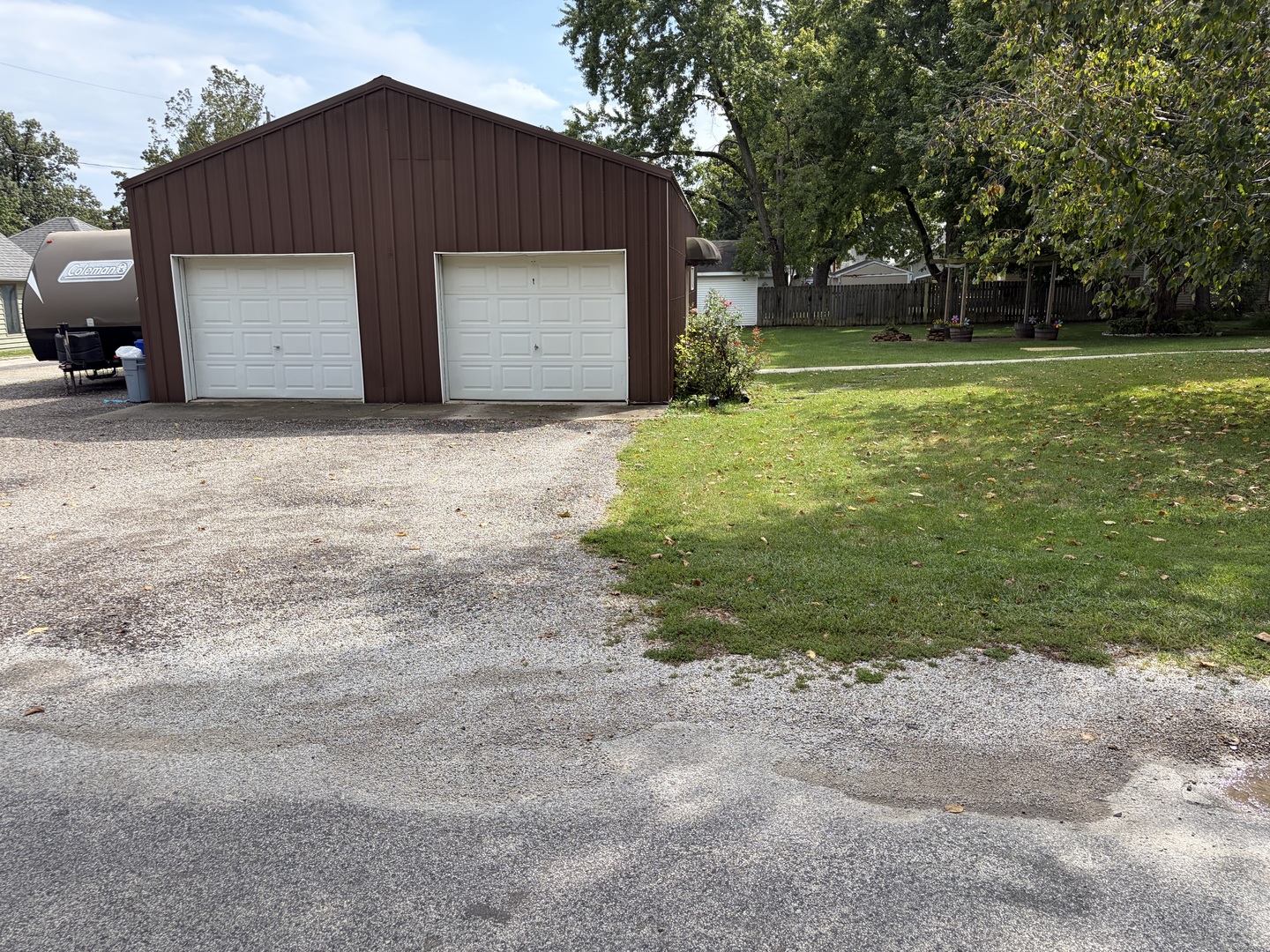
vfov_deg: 53.1
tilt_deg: -11.1
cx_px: 635
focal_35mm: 26
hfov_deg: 67.3
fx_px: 954
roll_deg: +1.4
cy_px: 476
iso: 50
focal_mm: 5.96
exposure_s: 1/2141
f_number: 1.6
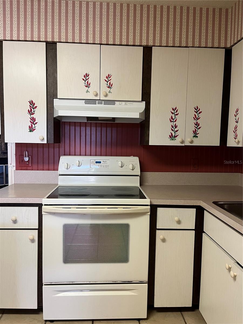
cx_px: 122
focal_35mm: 26
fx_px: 243
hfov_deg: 53.1
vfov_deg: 67.3
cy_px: 162
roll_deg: -0.9
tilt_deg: -3.9
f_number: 1.6
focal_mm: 5.1
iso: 250
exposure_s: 1/60
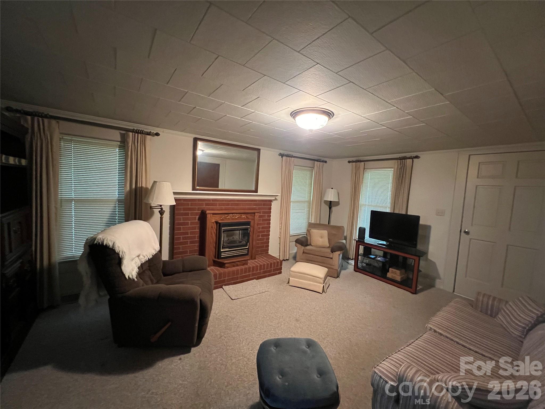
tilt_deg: -5.2
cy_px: 204
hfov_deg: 106.2
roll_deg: -3.3
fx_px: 205
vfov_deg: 89.9
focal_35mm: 13
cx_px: 272
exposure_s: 1/40
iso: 800
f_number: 1.8
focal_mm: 1.57
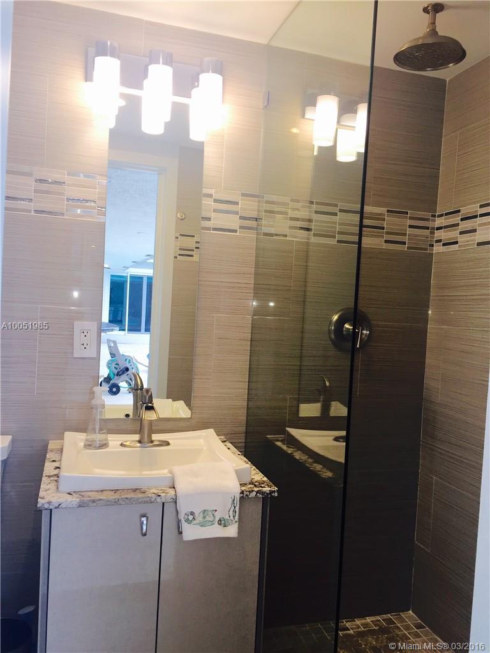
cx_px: 245
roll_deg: -2.5
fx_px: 547
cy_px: 326
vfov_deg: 61.7
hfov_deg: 48.2
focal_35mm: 29
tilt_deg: -2.4
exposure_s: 1/60
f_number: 2.2
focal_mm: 4.15
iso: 32
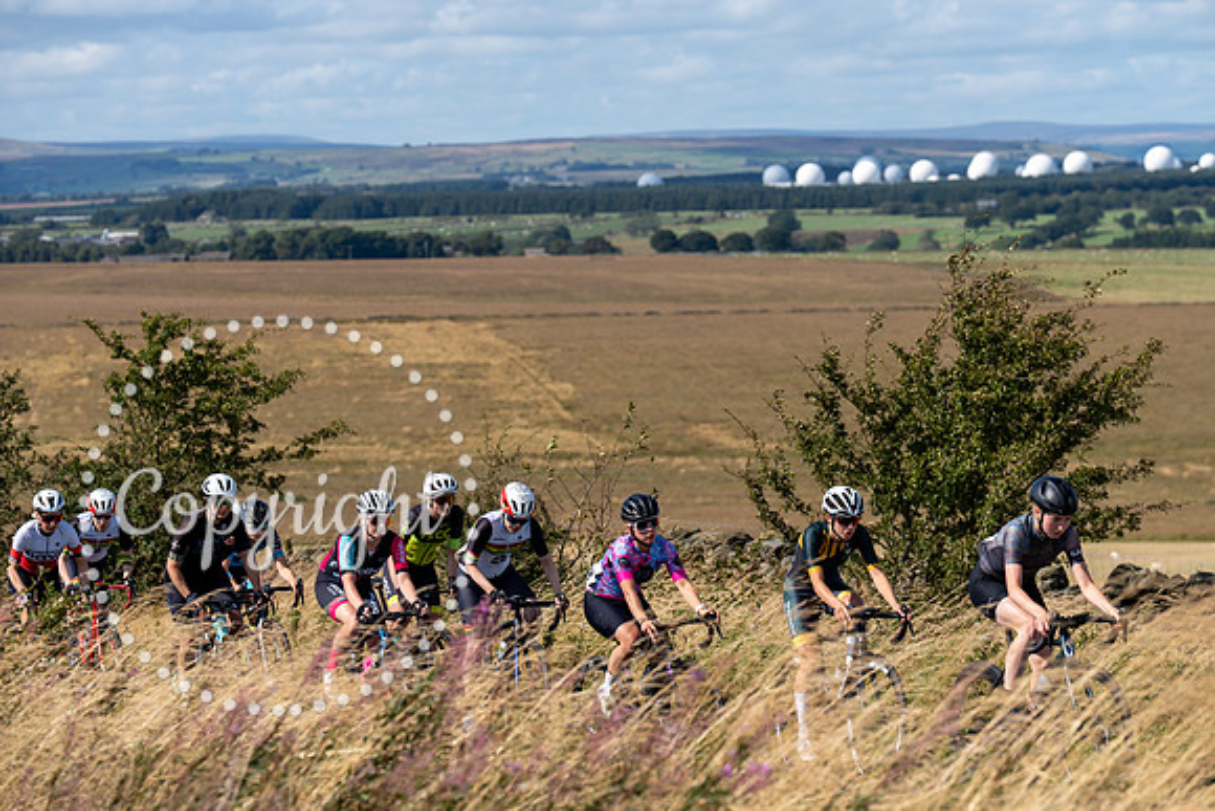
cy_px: 406
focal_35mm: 145
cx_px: 608
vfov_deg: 9.5
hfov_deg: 14.2
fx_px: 4895
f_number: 5.6
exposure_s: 1/800
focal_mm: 145
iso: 125
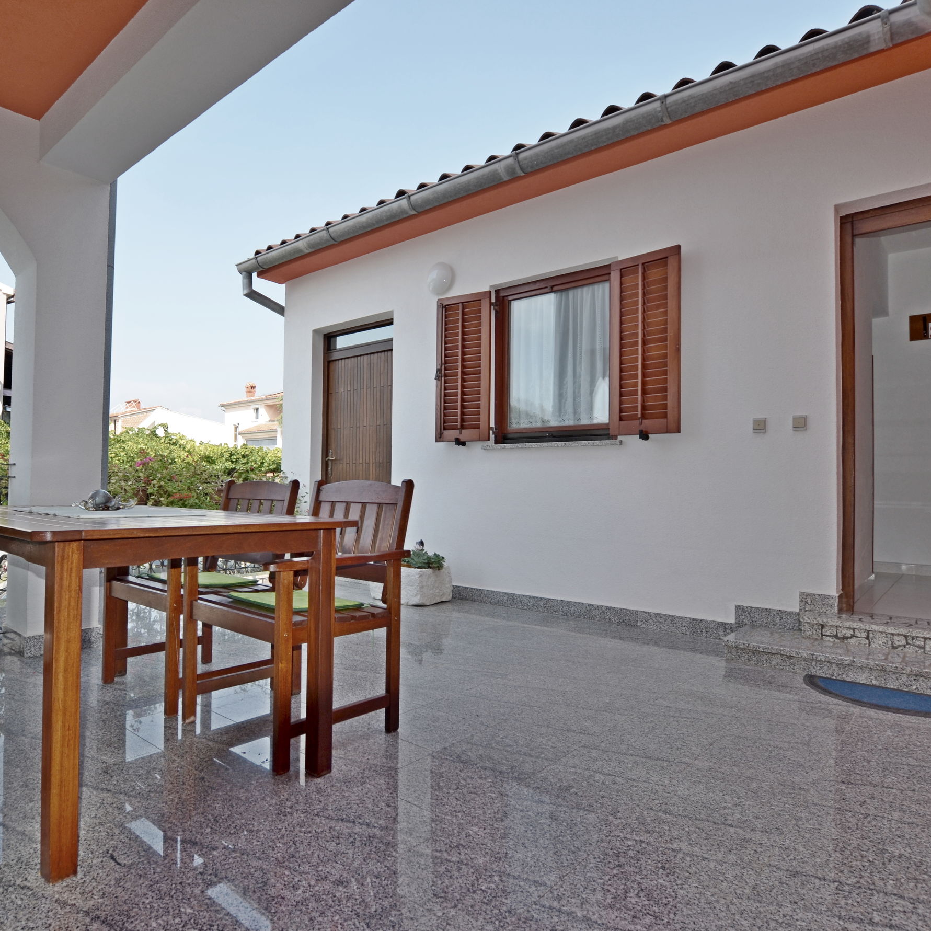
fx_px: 609
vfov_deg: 74.8
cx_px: 372
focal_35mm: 20
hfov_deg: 74.0
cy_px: 480
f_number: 5.6
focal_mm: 10
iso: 100
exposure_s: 1/200
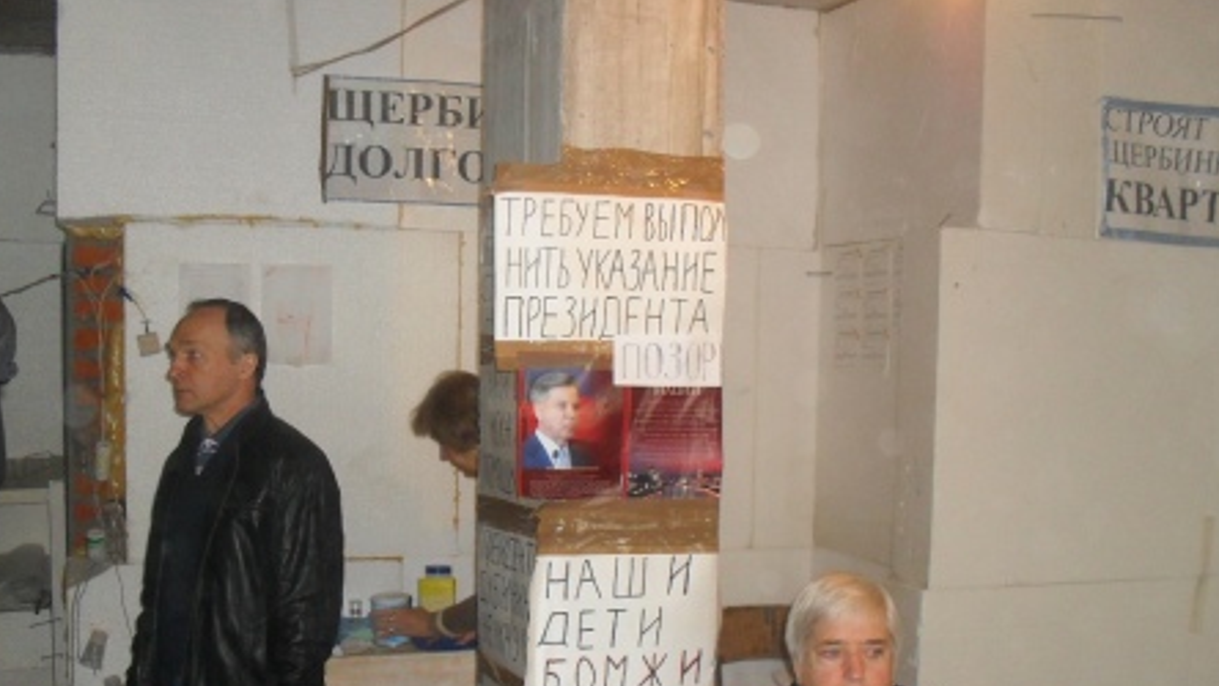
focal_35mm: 43
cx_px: 601
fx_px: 1390
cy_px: 494
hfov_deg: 47.3
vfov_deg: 27.4
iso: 200
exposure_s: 1/45
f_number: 3.2
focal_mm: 6.3
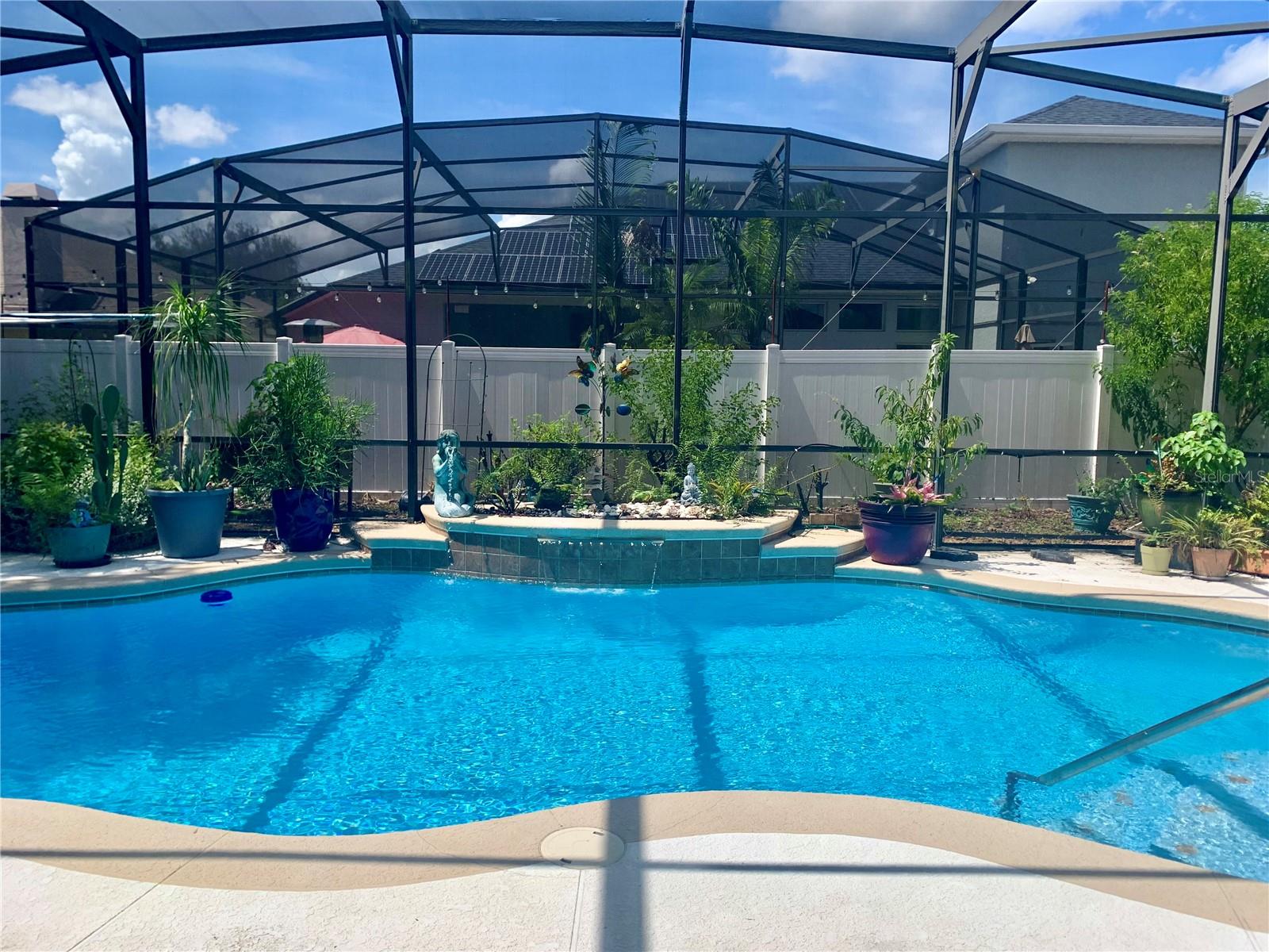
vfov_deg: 53.1
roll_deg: -0.8
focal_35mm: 26
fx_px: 953
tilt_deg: -7.7
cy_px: 476
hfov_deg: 67.3
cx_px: 634
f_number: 1.8
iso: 25
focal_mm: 4.25
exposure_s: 1/1992
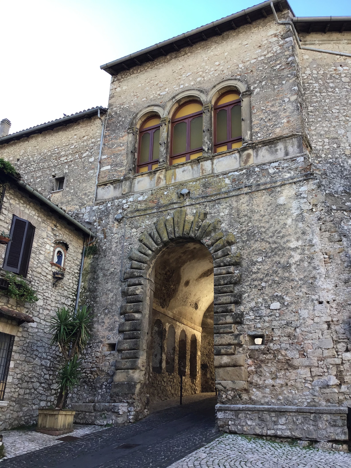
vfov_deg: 58.4
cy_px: 234
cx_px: 176
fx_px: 419
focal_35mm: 31
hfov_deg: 45.4
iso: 25
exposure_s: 1/193
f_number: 2.4
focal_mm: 3.3
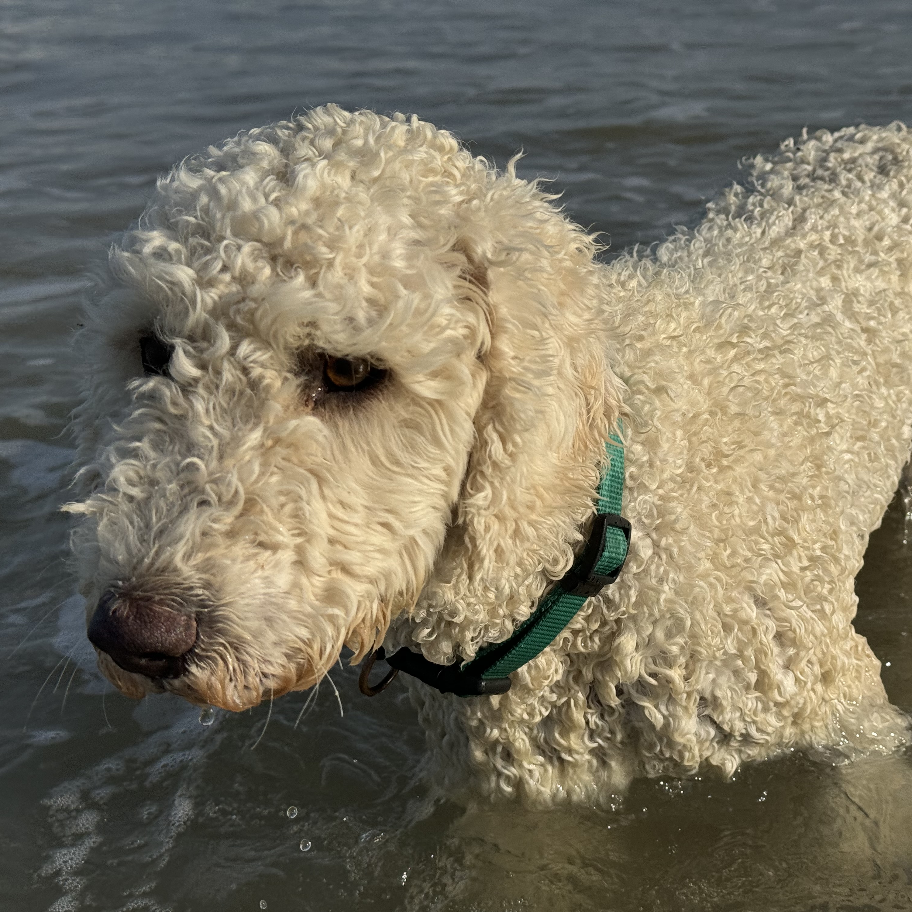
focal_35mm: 57
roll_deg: +2.6
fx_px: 1699
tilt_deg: -21.5
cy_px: 459
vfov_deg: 30.0
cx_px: 601
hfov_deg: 29.9
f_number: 1.78
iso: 64
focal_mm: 6.76
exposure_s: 1/9009
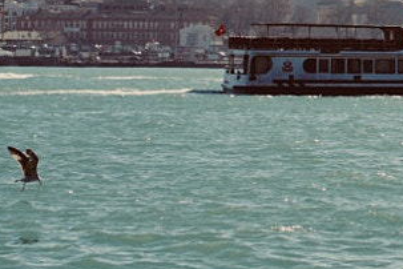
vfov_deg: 7.4
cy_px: 71
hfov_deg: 10.2
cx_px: 825
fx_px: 2071
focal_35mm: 185
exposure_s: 1/3200
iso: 64
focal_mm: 35
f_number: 2.5
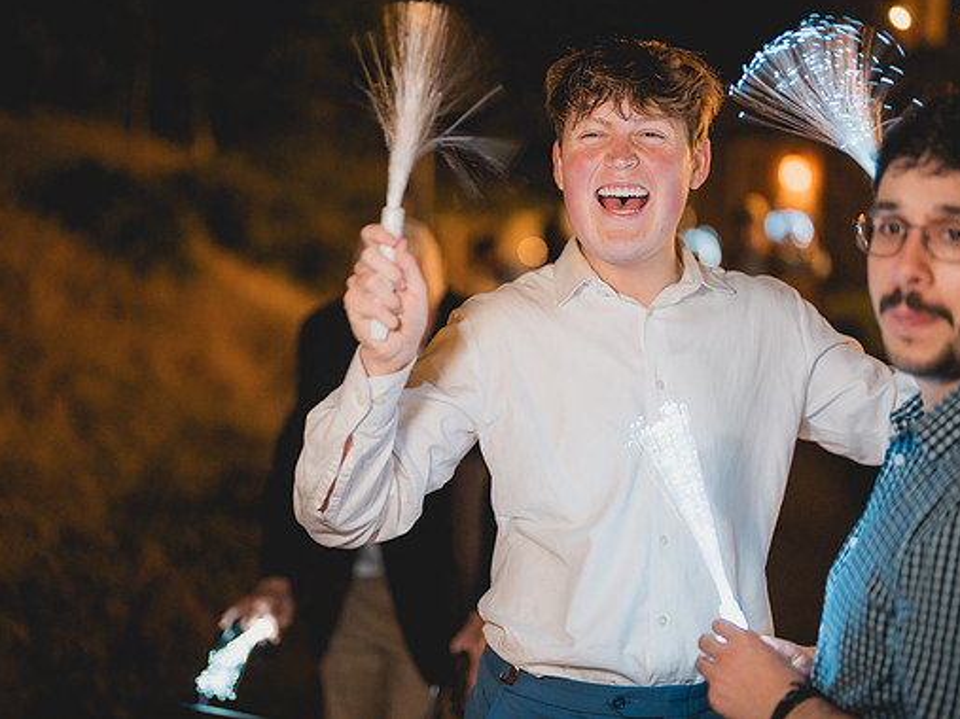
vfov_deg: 26.5
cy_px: 355
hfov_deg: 34.9
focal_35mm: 55
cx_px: 485
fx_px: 1525
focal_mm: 50
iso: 1600
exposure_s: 1/160
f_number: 1.2
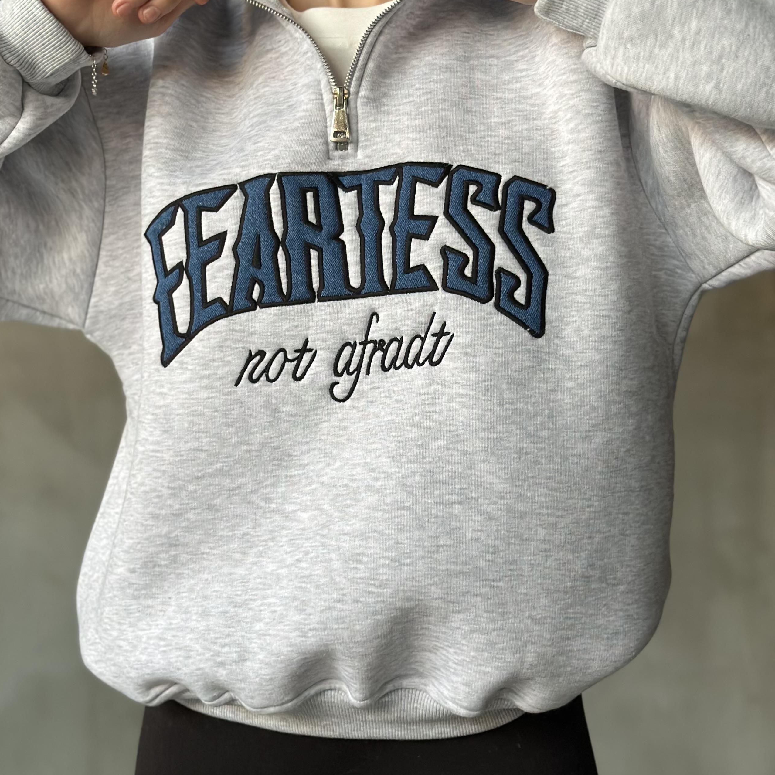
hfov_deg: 25.7
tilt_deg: +1.7
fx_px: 1697
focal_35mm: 67
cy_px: 371
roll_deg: -0.4
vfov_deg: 25.7
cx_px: 365
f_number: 1.78
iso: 200
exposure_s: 1/60
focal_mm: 6.86
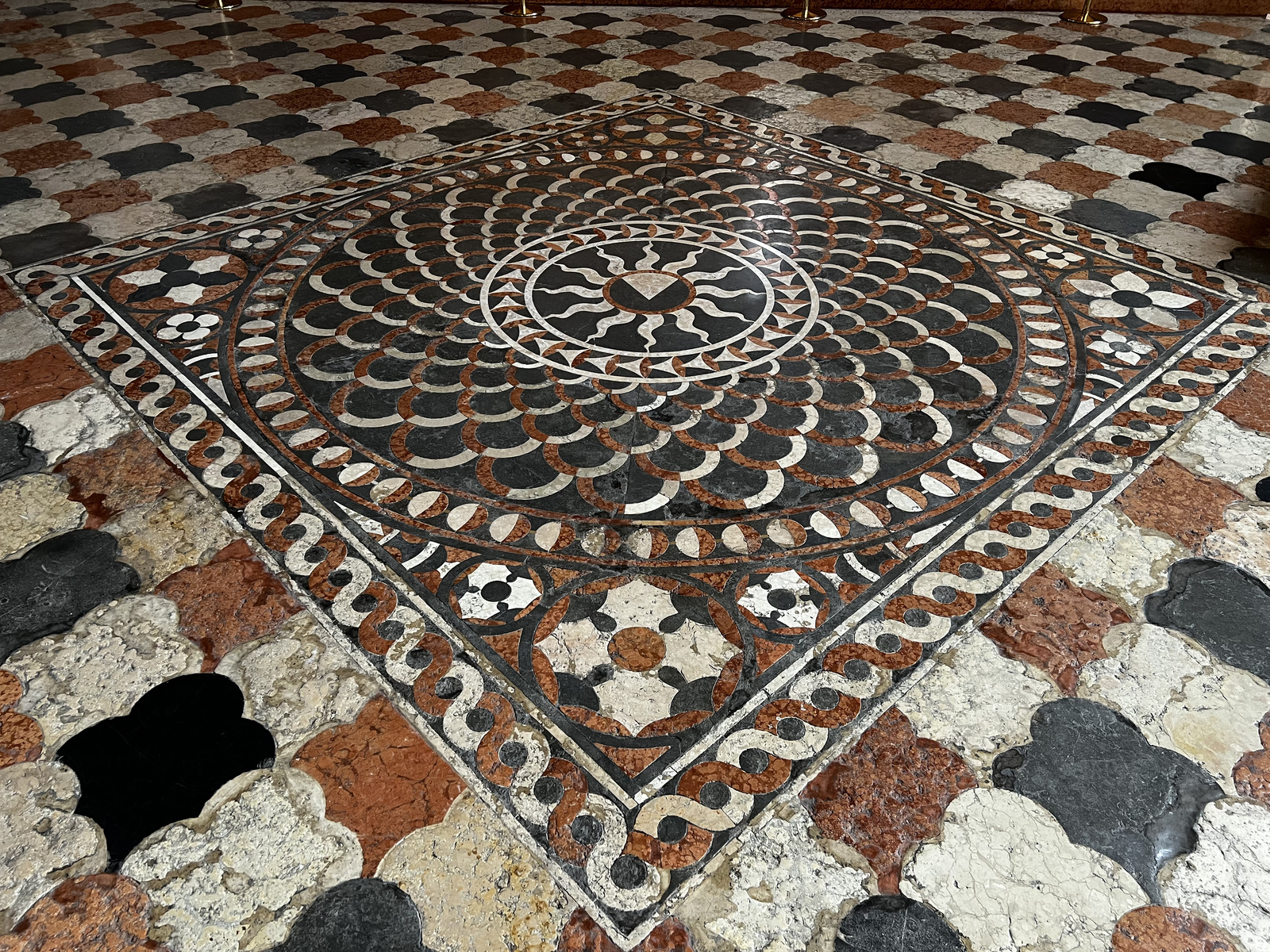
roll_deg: -0.2
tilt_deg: -38.8
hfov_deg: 67.3
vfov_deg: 53.1
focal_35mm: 26
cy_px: 476
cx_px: 635
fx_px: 954
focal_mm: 5.7
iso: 200
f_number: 1.5
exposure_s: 1/50
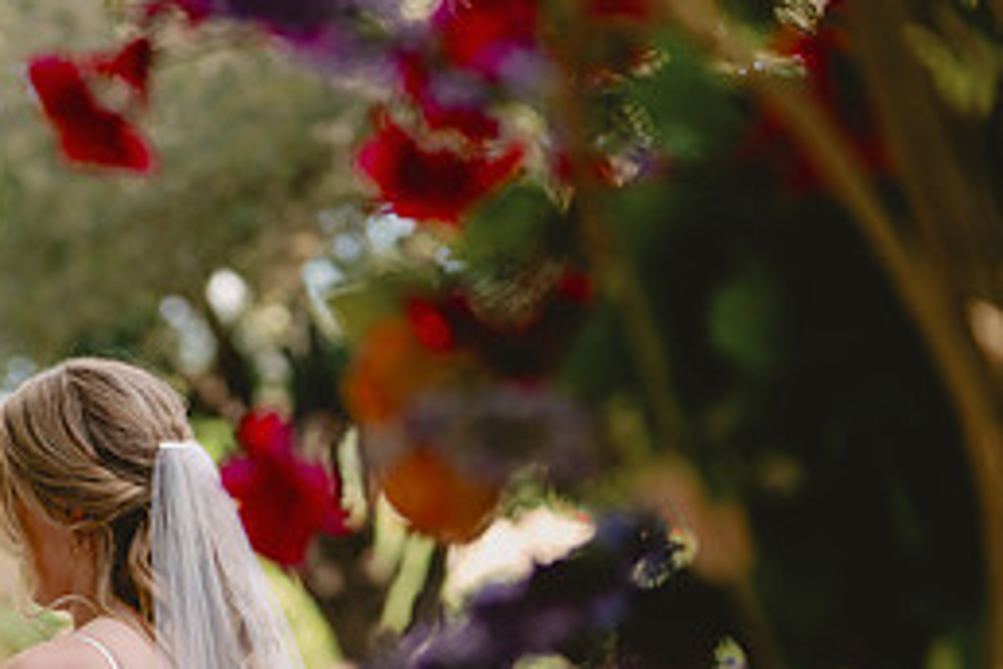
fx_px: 5823
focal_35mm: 209
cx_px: -47
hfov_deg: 9.8
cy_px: 722
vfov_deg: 6.5
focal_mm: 93
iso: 200
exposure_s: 1/320
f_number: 2.8
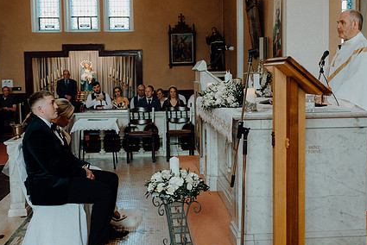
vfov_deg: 29.9
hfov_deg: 43.6
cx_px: 186
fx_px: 459
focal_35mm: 45
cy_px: 107
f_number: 3.5
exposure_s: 1/200
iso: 1000
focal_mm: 33
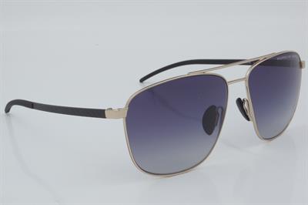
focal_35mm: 75
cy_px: 102
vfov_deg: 18.2
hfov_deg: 27.0
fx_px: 641
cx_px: 154
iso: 100
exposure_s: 1/3
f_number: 32
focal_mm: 50
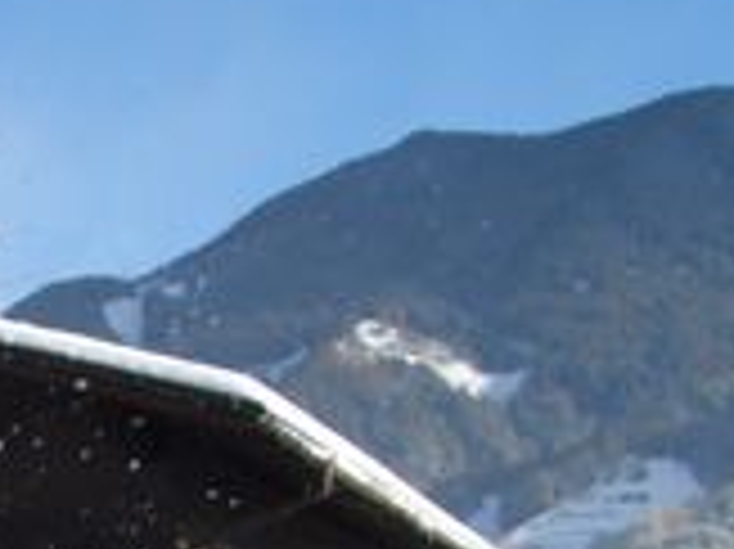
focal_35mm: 129
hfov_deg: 14.2
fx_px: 2733
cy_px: 873
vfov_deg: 11.0
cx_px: -401
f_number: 4.3
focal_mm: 5.8
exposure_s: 1/400
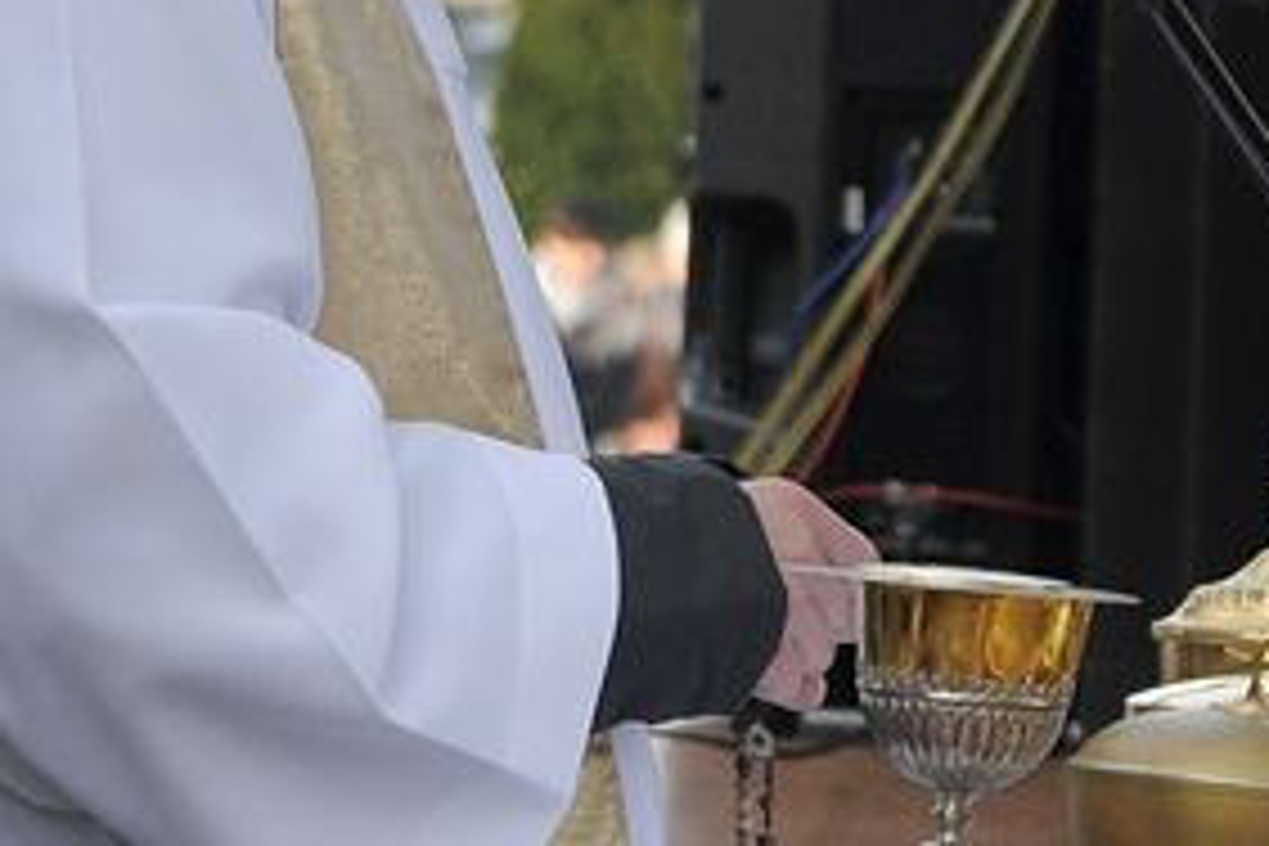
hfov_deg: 4.3
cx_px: 400
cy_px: -43
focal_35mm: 475
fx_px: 16725
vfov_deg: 2.9
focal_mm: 105
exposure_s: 1/640
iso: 800
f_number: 6.3
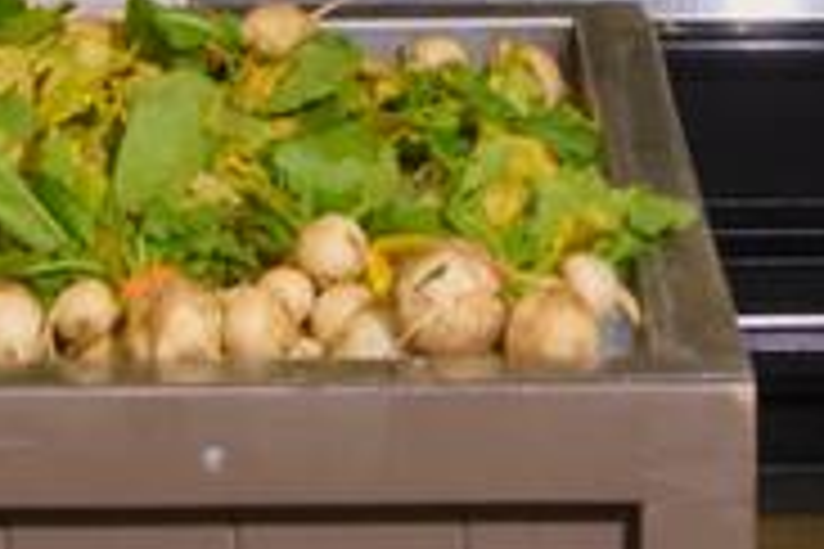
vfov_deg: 5.6
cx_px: 594
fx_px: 5241
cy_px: -1215
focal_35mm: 229
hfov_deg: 9.0
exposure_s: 1/30
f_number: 5.6
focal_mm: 35
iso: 200
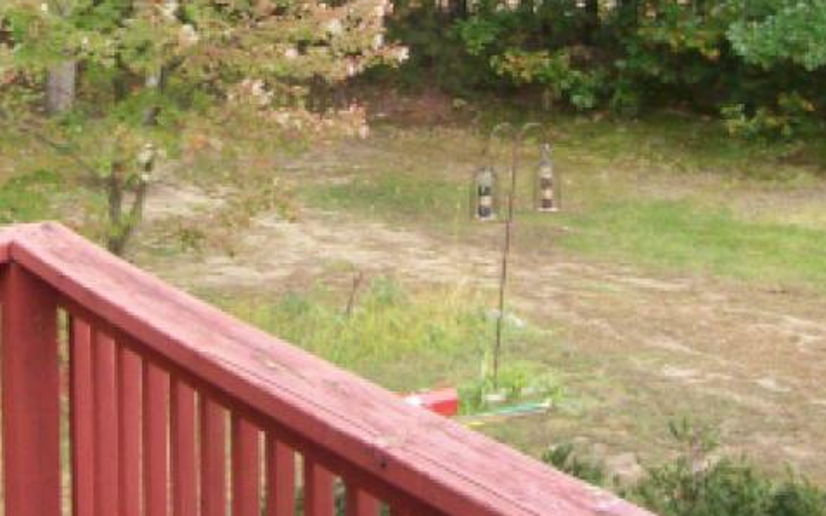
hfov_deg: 25.0
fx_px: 1846
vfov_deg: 15.5
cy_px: -55
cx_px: 222
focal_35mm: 82
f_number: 2.7
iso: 200
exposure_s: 1/154
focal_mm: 6
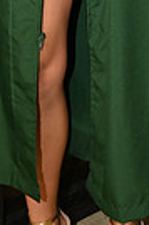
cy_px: -252
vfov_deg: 11.8
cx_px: 184
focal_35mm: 152
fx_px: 946
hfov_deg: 8.9
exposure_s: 1/60
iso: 1600
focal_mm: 35
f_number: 5.6
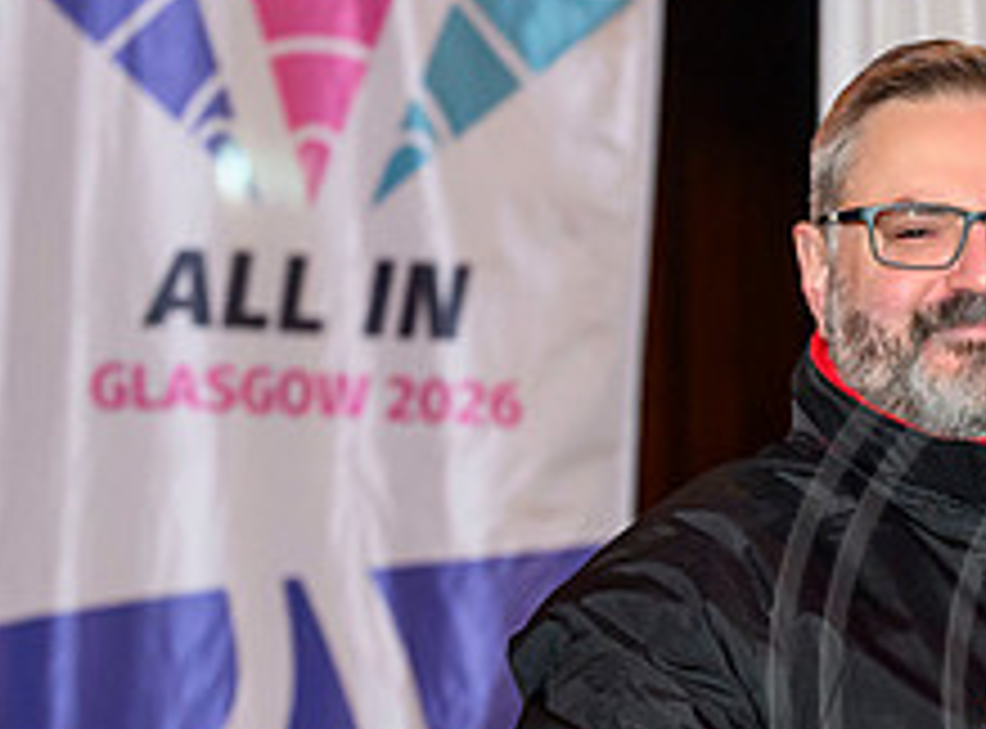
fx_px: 8617
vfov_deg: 4.8
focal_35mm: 304
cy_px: 577
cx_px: 1336
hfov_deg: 6.5
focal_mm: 97
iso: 3200
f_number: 4
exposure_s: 1/125
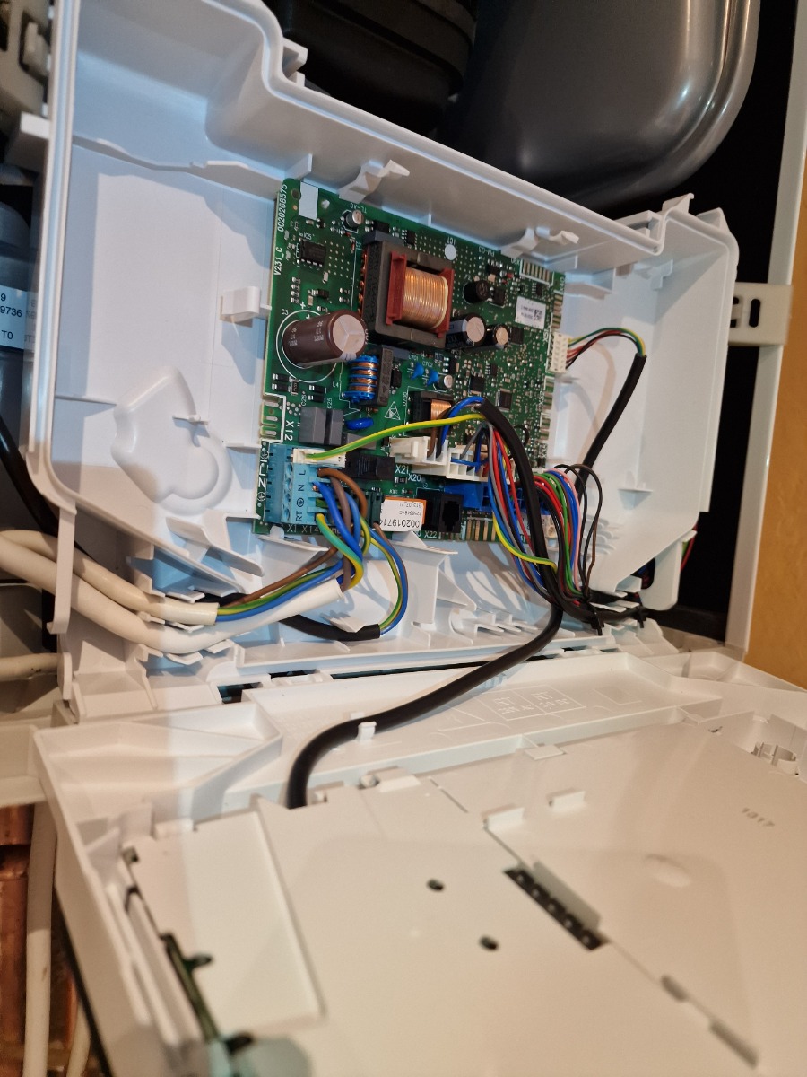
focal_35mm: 23
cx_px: 404
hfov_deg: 58.9
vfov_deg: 73.9
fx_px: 715
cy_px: 538
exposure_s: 1/28
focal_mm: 6.4
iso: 500
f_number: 1.8
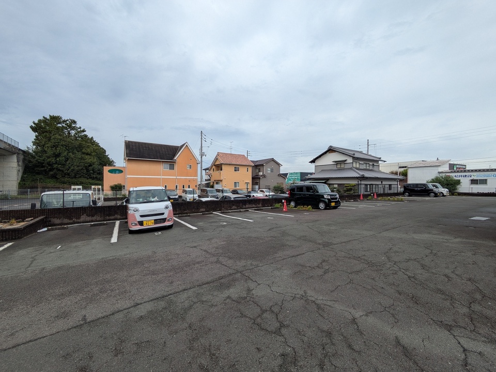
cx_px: 248
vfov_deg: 85.7
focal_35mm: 14
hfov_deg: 102.1
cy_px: 186
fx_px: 201
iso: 50
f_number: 2.2
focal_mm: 1.83
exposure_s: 1/1058
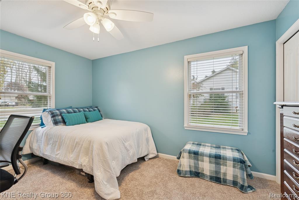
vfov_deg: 77.3
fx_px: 125
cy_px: 100
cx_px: 150
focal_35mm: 15
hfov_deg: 100.4
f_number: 8
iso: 400
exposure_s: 1/25
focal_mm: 15
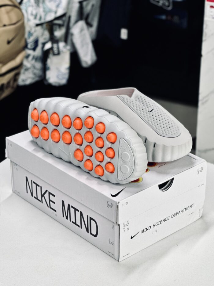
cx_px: 107
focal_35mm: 77
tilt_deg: -25.3
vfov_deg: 25.3
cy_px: 143
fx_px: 635
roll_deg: -0.2
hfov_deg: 19.1
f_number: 2.8
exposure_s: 1/100
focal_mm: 9
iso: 125
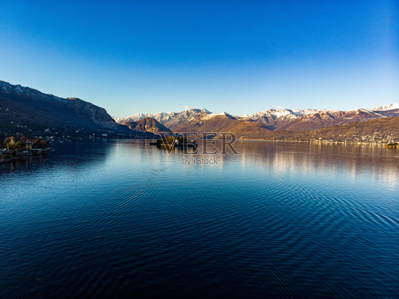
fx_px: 276
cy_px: 150
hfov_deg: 71.6
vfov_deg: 56.8
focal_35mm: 24
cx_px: 200
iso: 100
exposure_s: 1/500
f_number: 2.8
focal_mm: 4.5
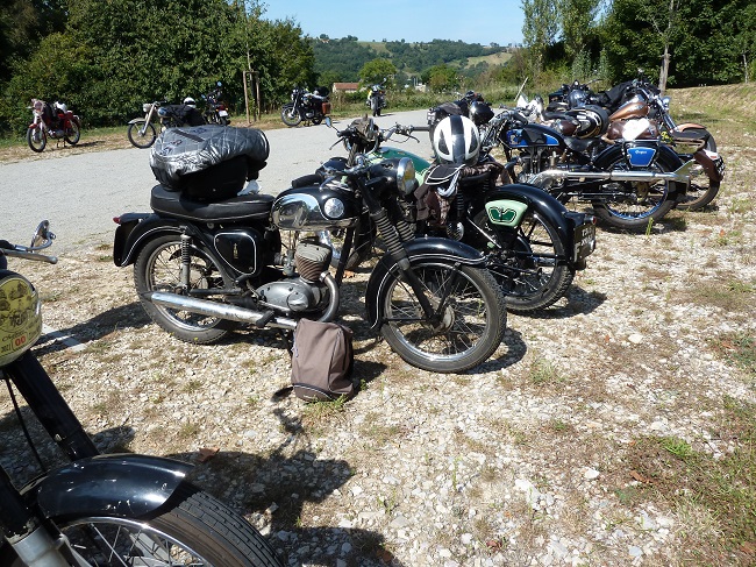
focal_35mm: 25
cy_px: 284
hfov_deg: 69.4
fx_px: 546
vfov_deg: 54.8
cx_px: 378
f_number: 4
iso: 80
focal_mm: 4.1
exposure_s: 1/400
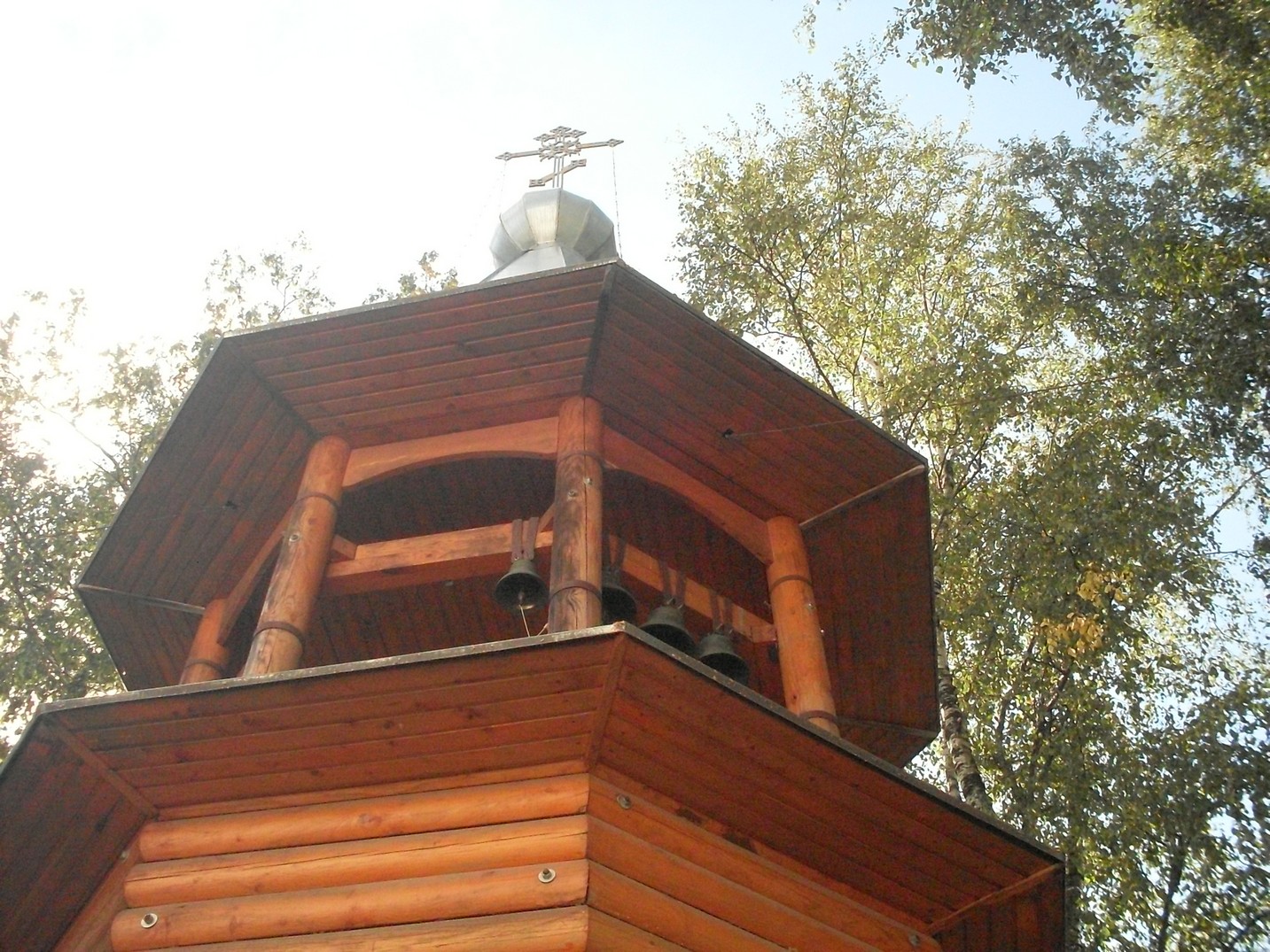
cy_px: 476
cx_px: 635
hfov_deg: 49.0
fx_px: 1394
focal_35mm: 38
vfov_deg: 37.7
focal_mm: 6.3
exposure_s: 1/350
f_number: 8.4
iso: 400
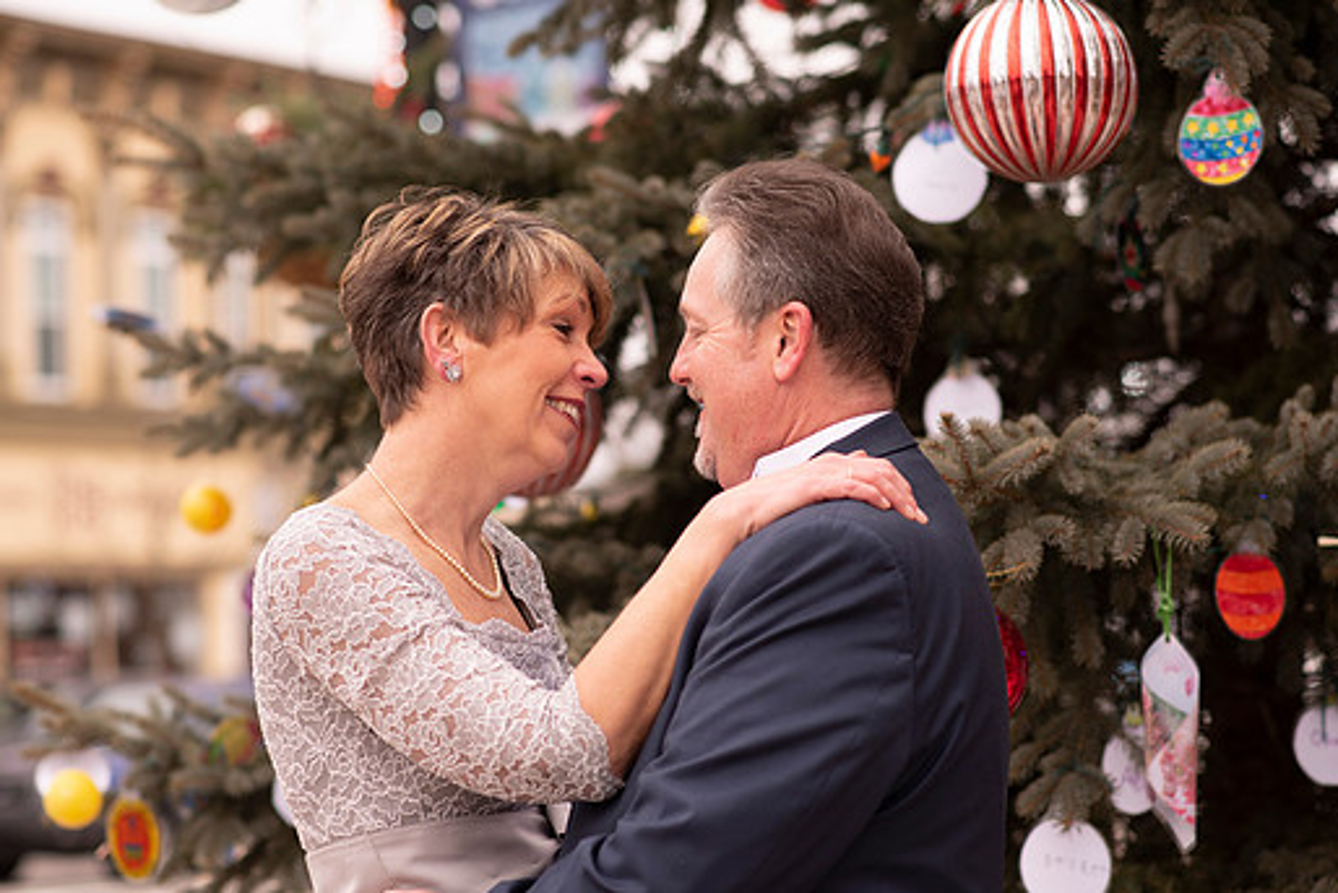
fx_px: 3569
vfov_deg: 14.3
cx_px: 630
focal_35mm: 96
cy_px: 462
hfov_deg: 21.2
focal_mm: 85
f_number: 2.5
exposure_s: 1/125
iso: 100
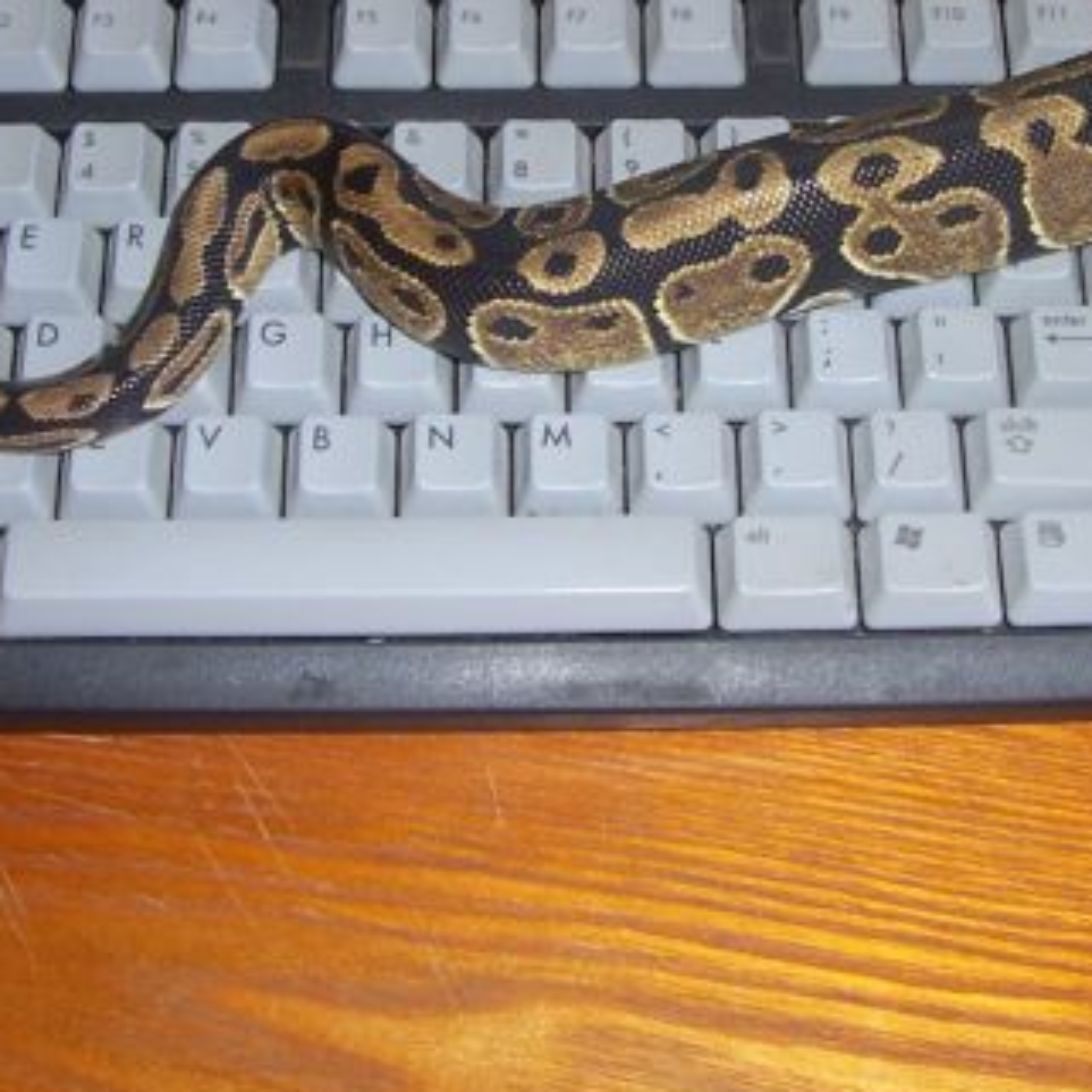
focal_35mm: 75
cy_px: 204
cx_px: 626
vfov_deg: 22.7
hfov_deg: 23.0
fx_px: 2677
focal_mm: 5.6
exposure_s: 1/60
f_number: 2.7
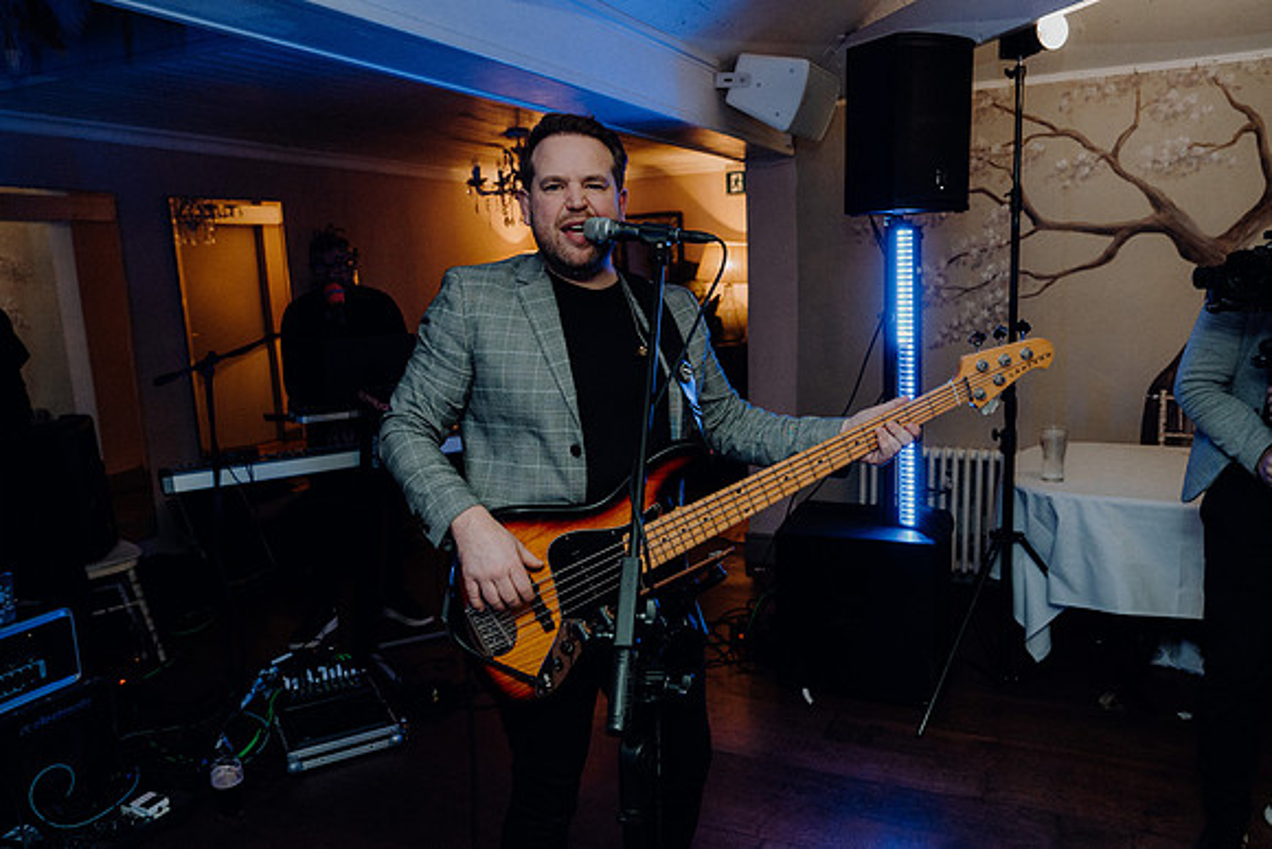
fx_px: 919
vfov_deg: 49.6
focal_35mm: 26
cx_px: 636
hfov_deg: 69.4
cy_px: 424
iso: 2500
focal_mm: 26
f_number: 3.5
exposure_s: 1/160
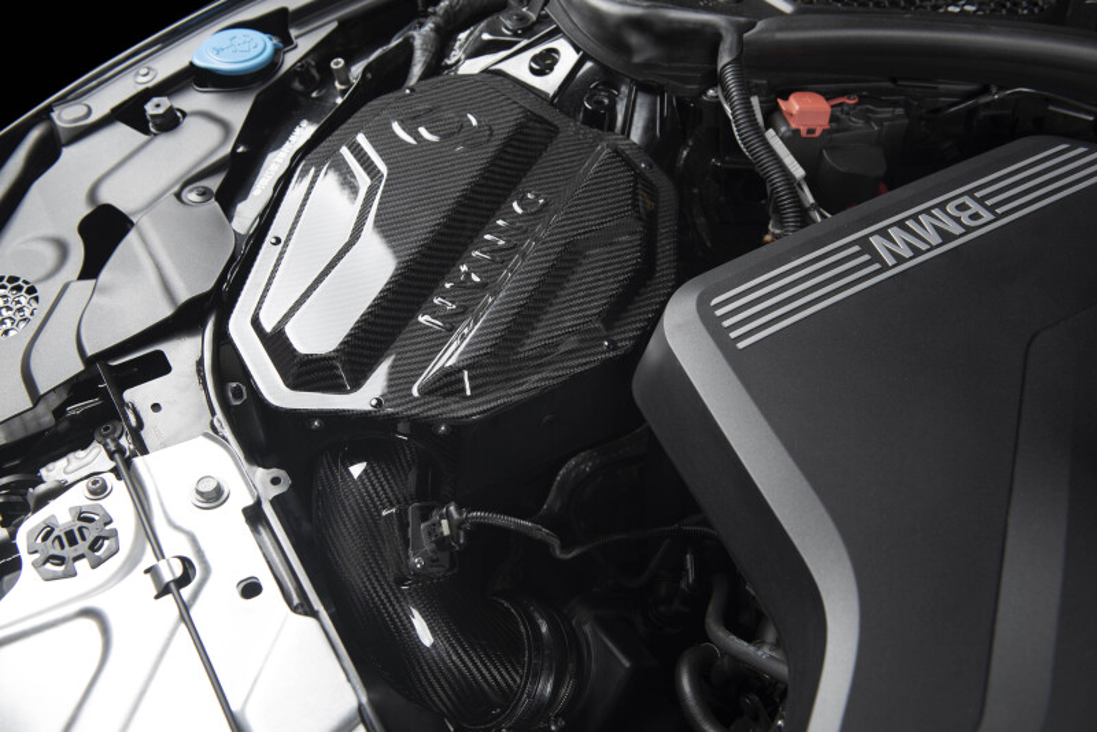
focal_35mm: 38
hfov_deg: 50.7
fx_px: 1158
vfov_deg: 35.1
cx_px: 548
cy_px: 366
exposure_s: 1/125
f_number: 5.6
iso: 100
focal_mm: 38
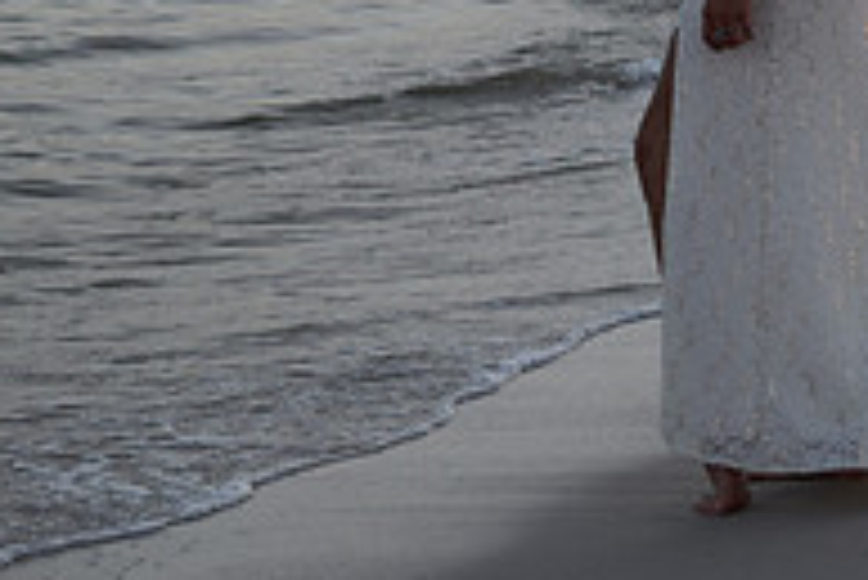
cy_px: -187
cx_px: 364
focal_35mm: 171
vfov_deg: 7.9
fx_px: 4126
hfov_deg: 12.0
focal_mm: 38
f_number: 5.6
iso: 400
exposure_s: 1/125
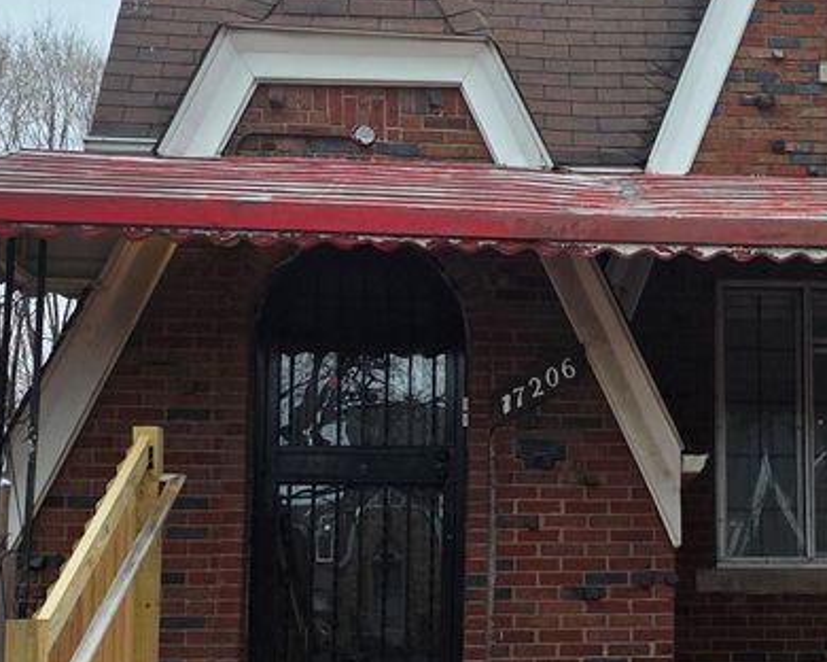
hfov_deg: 31.0
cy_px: 480
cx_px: 679
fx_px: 1444
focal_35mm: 59
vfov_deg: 25.6
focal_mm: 6.3
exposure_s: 1/359
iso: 50
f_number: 1.7
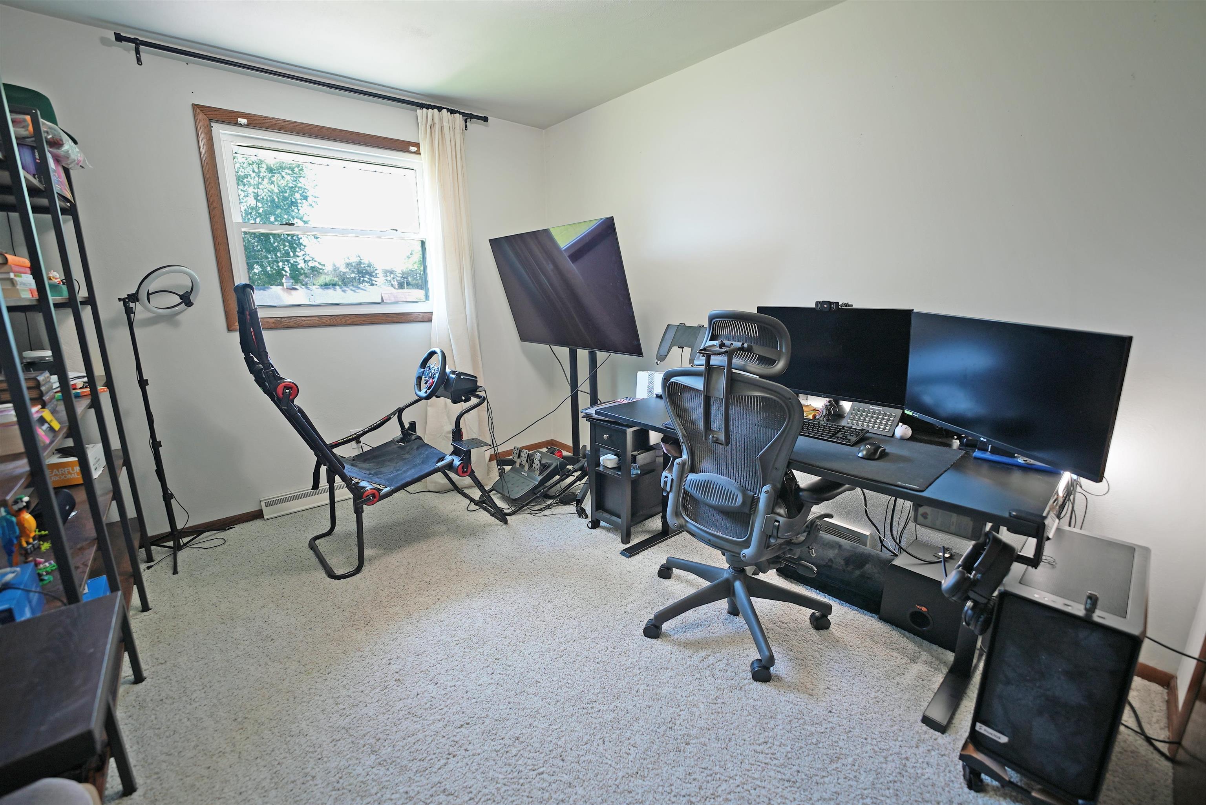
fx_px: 469
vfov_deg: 81.3
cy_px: 402
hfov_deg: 104.2
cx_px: 603
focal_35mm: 14
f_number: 2.8
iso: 200
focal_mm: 14
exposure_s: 1/30
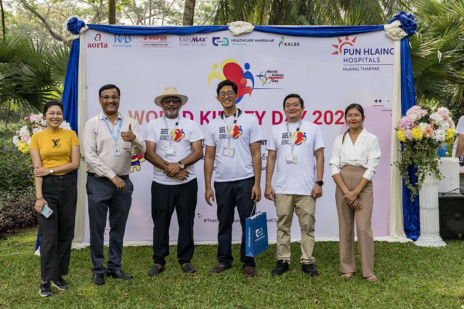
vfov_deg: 34.2
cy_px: 154
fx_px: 503
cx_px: 232
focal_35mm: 39
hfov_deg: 49.6
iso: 400
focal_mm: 39
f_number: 8
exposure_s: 1/200
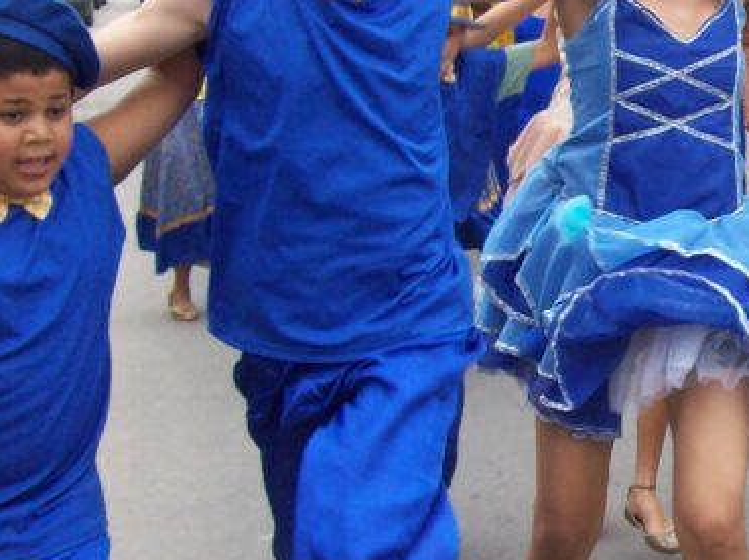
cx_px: 810
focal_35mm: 100
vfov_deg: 14.8
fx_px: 2162
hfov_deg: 18.9
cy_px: 225
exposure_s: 1/158
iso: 80
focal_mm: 6
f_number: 2.7
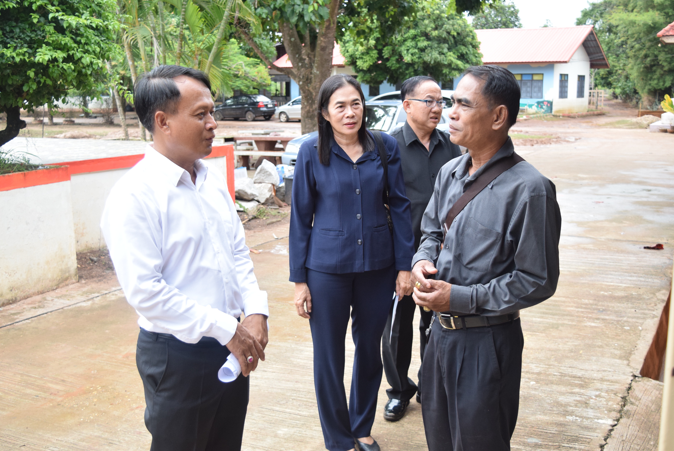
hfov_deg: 46.4
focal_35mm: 42
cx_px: 337
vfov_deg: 31.9
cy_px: 226
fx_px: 787
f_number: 4.2
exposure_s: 1/800
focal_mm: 28
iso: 800
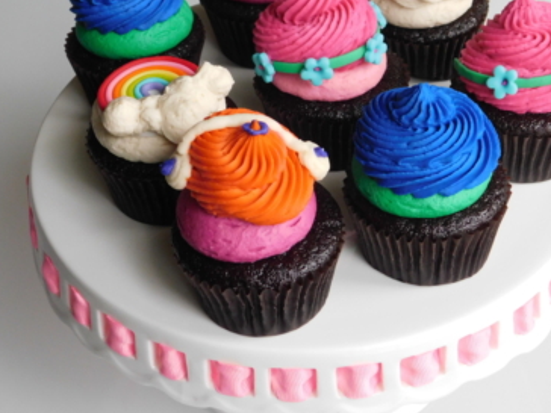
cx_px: 295
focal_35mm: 70
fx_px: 1114
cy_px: 140
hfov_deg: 27.8
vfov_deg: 20.9
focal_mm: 9
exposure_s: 1/30
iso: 360
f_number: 3.8
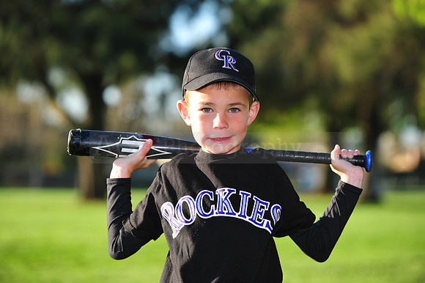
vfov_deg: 10.5
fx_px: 1534
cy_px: 142
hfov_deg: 15.8
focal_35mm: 130
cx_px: 212
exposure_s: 1/500
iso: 200
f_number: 4.5
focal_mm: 130
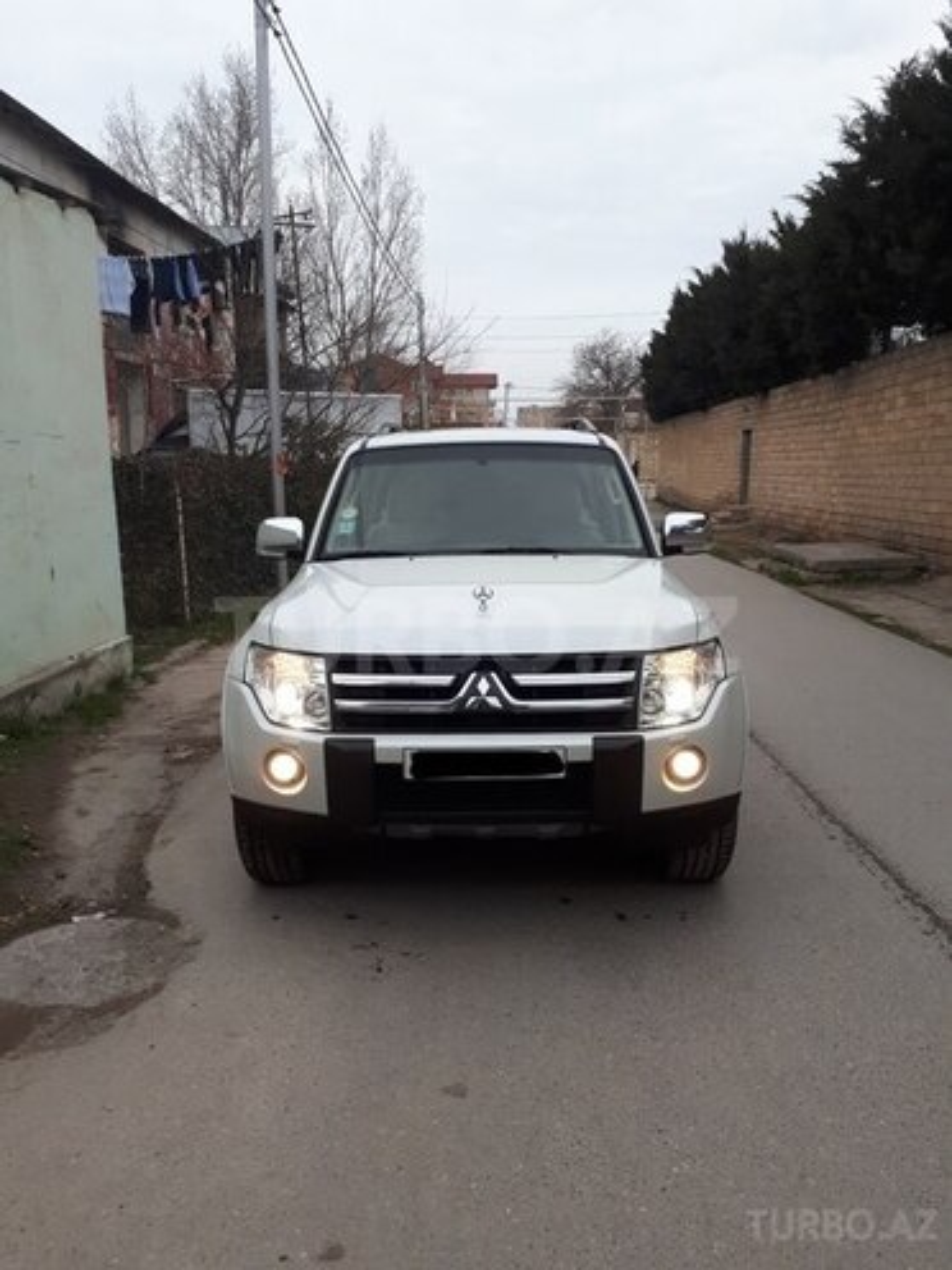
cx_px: 476
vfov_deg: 65.3
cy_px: 635
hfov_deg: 51.4
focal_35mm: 27
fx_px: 990
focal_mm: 3.6
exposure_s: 1/100
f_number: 1.9
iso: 64
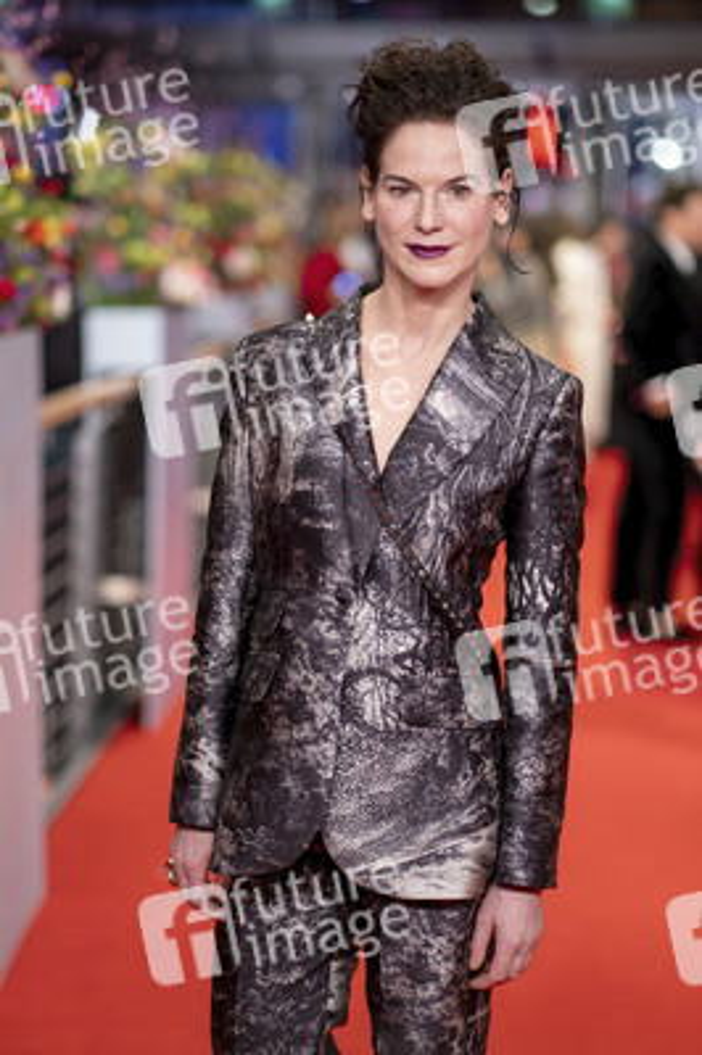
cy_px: 528
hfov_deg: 16.2
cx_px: 351
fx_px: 2461
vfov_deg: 24.2
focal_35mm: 84
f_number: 1.2
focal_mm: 56
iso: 500
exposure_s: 1/250
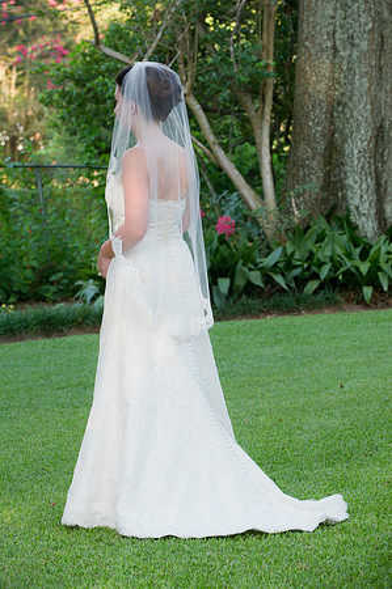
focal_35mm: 120
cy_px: 294
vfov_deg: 17.1
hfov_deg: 11.4
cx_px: 196
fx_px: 1964
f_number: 5.6
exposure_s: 1/80
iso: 400
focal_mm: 120
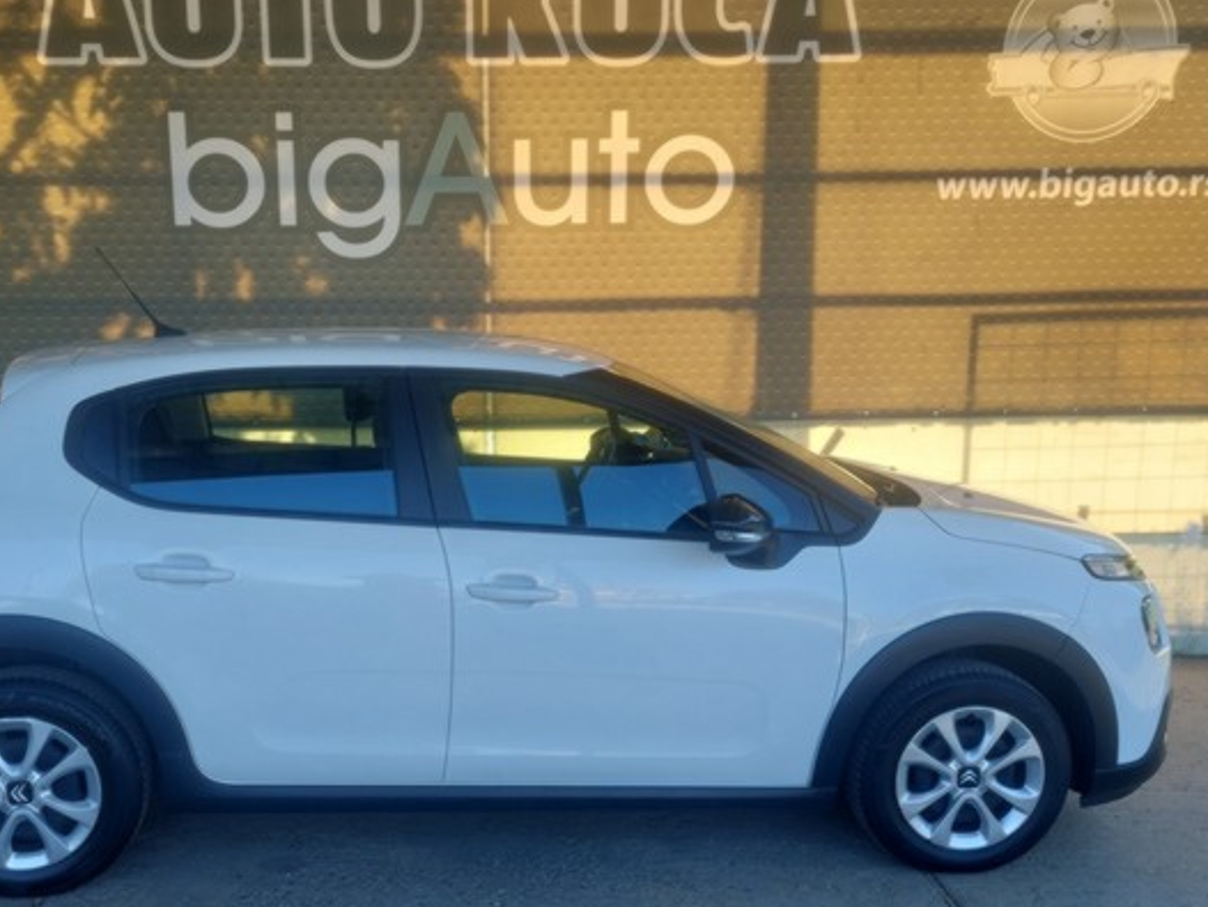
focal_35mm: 38
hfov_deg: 48.7
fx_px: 1327
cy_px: 567
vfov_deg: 37.5
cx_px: 489
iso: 40
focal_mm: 5.23
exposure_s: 1/311
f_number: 1.8
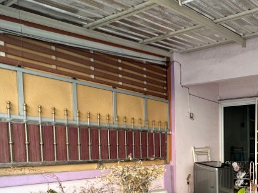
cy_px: 165
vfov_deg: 40.4
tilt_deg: -4.1
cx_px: 254
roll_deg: -0.1
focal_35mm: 33
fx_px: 246
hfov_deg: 46.8
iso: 80
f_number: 2.2
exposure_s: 1/99
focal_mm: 2.22
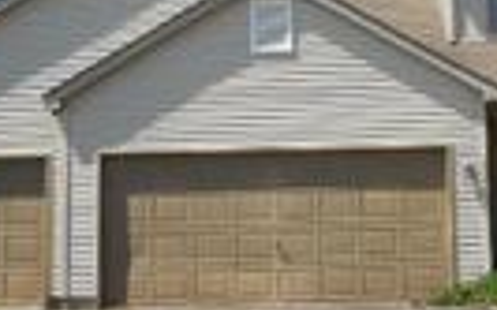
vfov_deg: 18.0
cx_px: 355
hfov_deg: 28.3
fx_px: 975
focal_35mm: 72
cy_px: 93
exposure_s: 1/1000
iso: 80
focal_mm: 4.6
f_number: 3.2
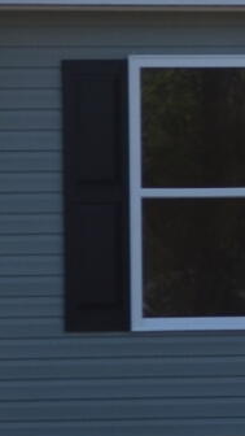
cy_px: 250
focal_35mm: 336
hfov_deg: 3.4
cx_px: -879
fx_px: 3881
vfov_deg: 6.4
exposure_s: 1/200
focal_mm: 24
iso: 100
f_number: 7.1
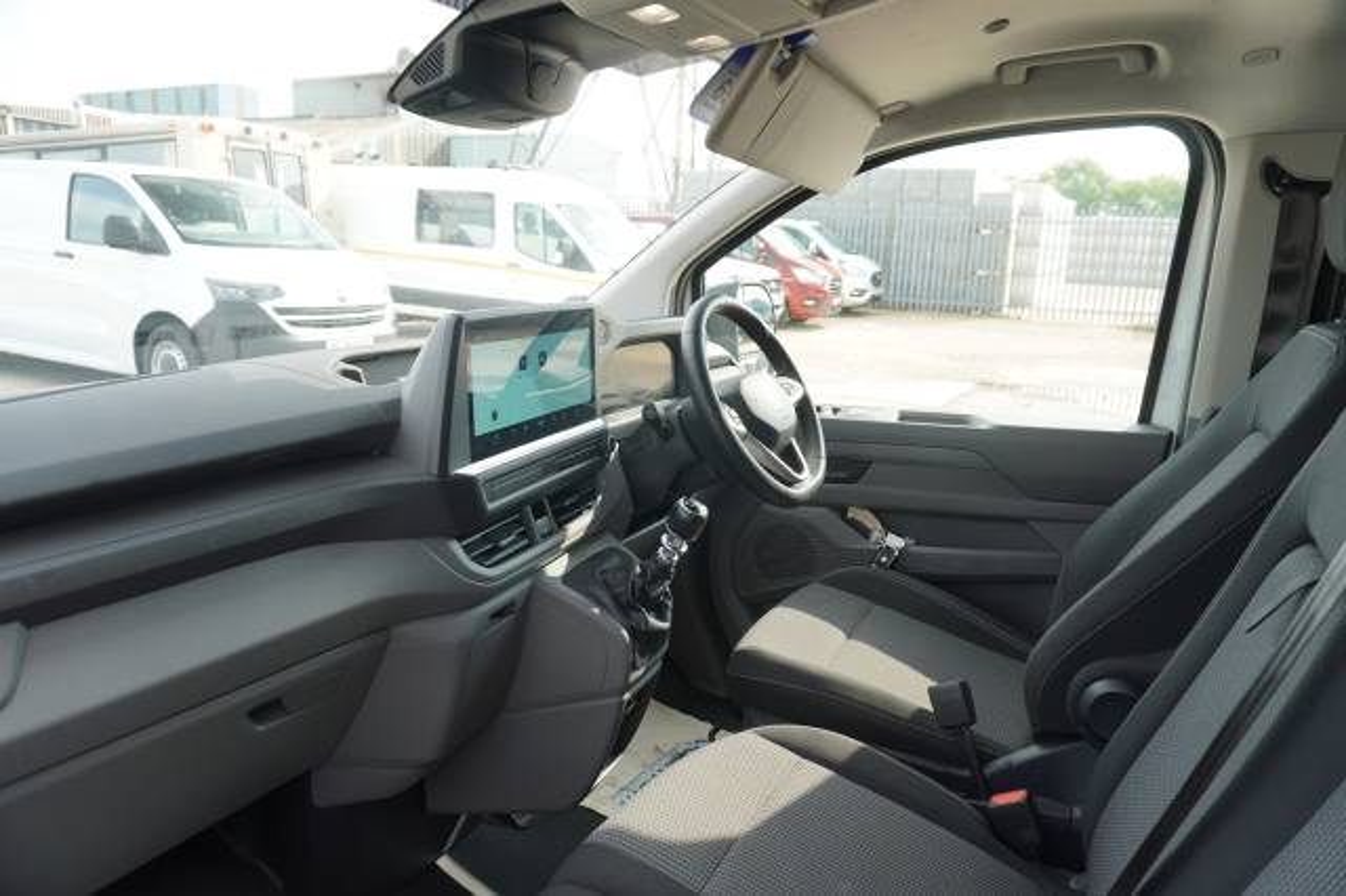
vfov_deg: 53.1
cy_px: 448
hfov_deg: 73.8
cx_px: 673
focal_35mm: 24
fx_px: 897
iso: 100
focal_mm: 16
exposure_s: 1/60
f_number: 4
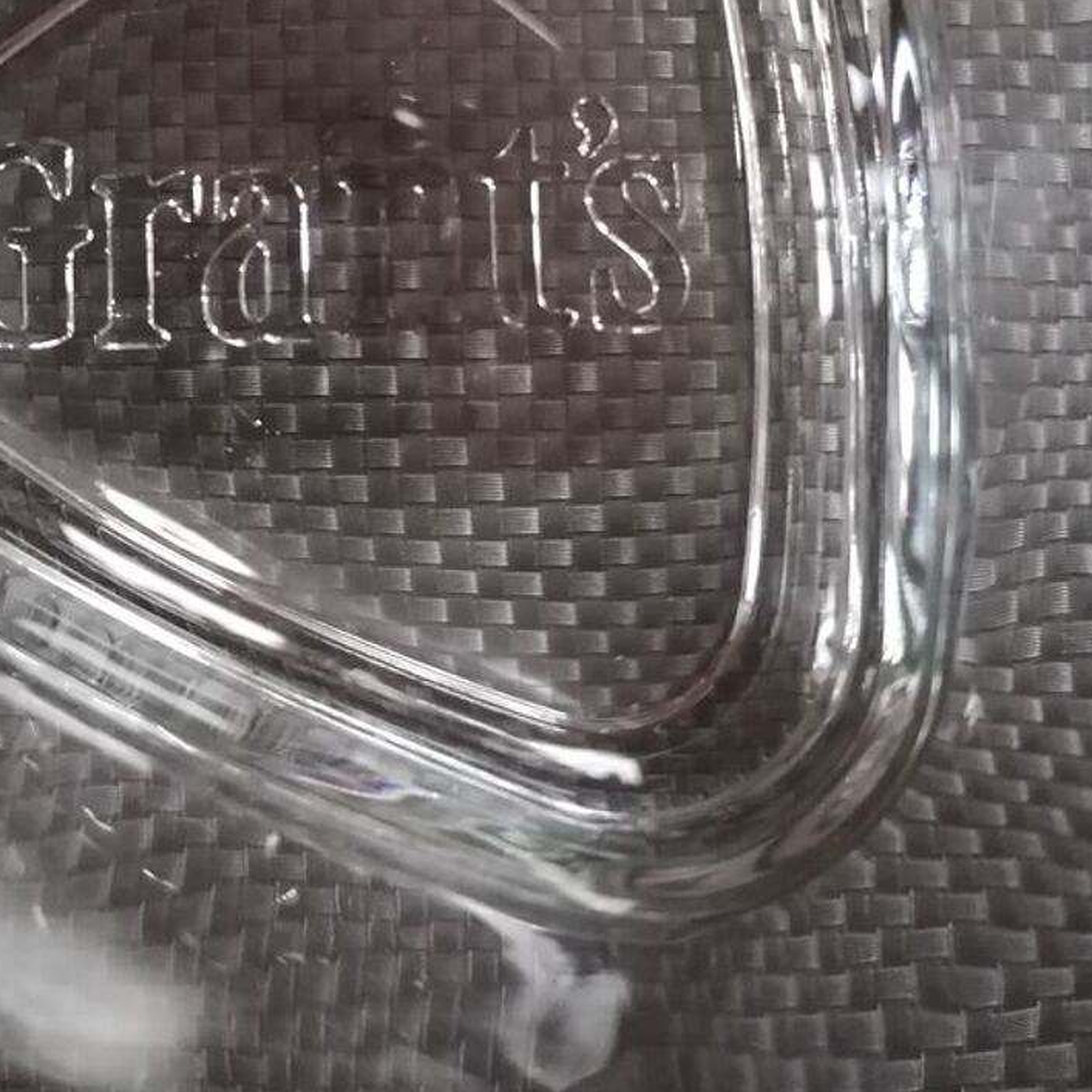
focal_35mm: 45
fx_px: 1606
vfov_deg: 36.0
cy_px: 183
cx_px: 366
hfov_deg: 37.2
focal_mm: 4.75
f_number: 1.8
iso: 2500
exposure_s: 1/14.3
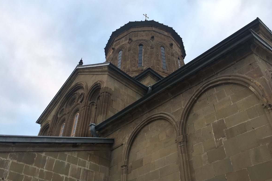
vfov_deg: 42.3
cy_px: 90
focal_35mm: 31
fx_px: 234
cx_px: 138
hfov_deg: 60.3
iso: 25
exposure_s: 1/53
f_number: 2.2
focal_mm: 4.15
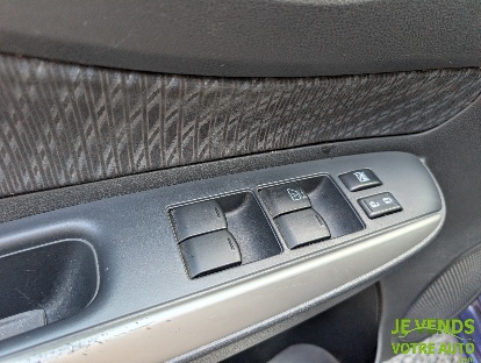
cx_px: 240
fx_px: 334
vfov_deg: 57.0
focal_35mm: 24
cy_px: 182
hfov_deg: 71.5
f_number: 1.68
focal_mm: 6.9
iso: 22
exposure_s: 1/277
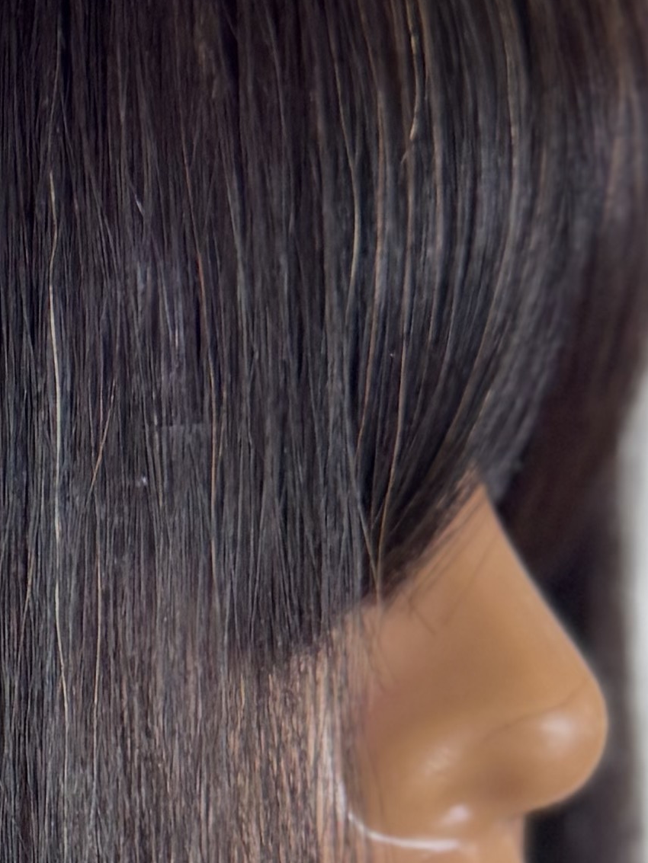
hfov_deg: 11.7
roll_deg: +0.5
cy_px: 852
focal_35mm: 121
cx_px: -308
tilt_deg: -3.2
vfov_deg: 16.0
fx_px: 3020
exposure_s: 1/100
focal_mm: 6.76
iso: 100
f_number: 1.78
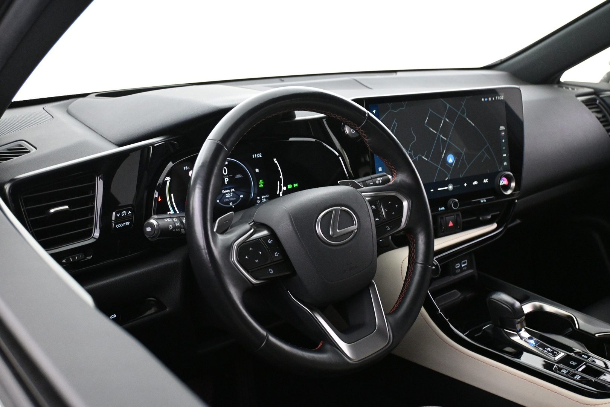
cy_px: 204
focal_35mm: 34
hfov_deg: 56.1
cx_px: 305
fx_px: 572
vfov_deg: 39.1
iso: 4000
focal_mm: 22.5
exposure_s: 1/30
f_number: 4
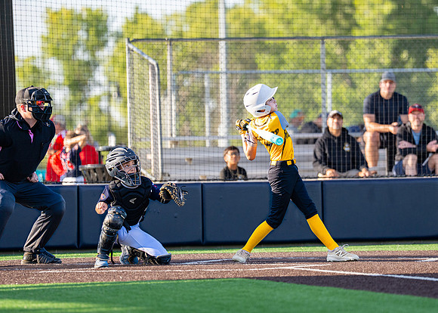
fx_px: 3641
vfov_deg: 4.9
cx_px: 270
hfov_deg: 6.9
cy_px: 137
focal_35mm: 293
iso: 320
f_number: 2.8
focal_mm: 200
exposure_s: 1/2000
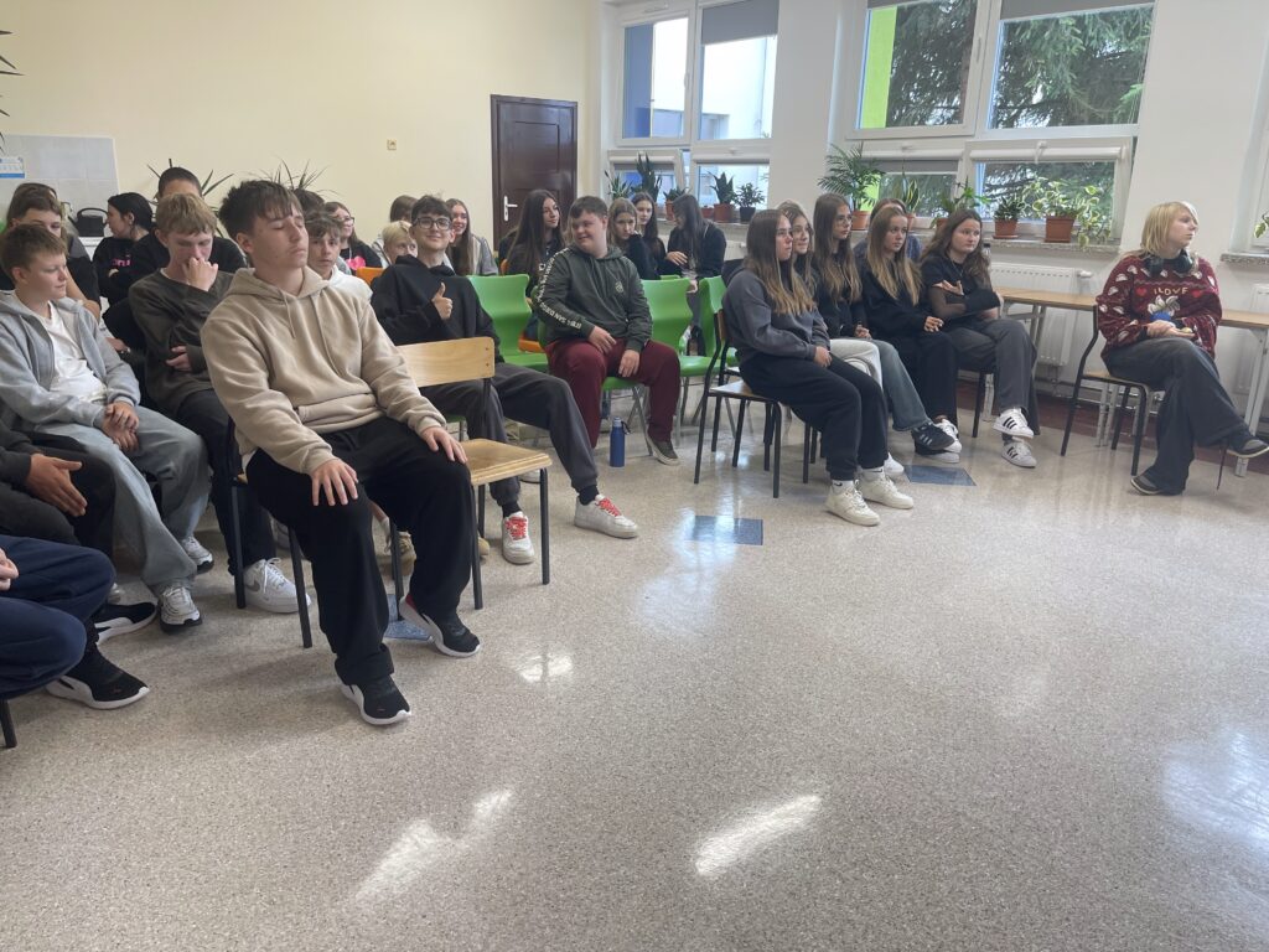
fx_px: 916
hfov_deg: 69.4
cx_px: 634
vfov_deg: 54.9
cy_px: 476
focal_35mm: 25
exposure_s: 1/100
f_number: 1.6
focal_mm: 5.1
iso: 80
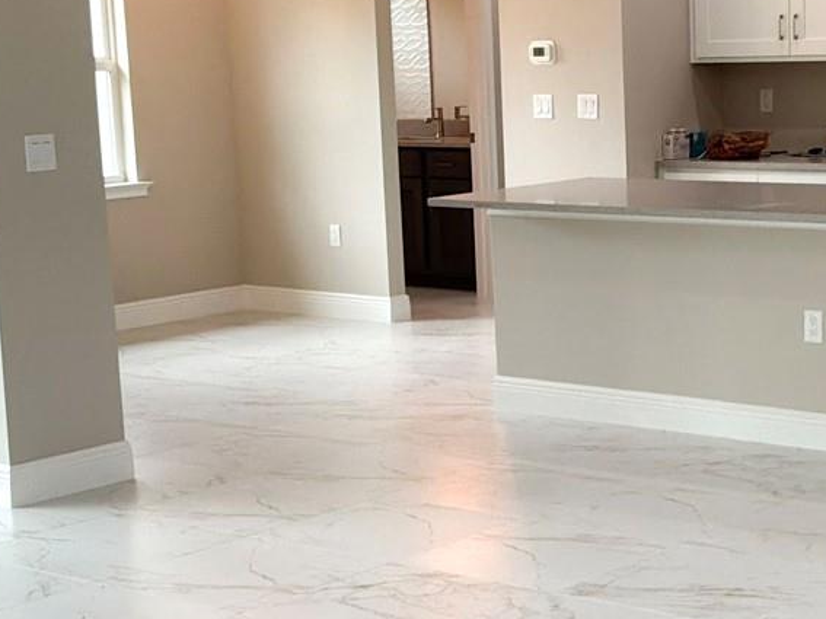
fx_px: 1885
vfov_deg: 18.6
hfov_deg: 24.5
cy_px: 363
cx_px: 607
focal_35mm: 79
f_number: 1.8
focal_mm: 3
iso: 25
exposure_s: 1/120
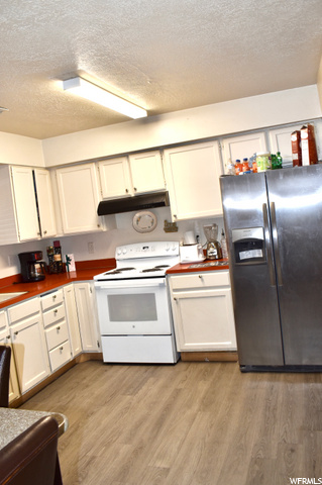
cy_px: 242
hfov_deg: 47.8
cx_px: 161
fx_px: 363
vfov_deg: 67.4
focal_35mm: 27
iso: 200
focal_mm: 18
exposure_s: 1/30
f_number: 5.6
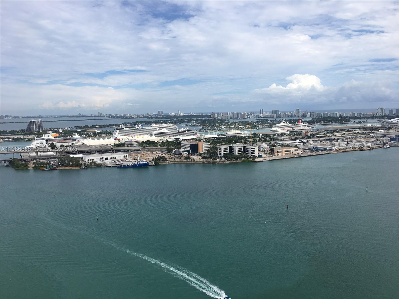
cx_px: 200
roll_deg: -0.2
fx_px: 334
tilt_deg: -6.5
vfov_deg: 48.2
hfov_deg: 61.7
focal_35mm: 29
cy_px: 150
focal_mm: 4.15
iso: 25
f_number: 2.2
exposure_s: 1/2331
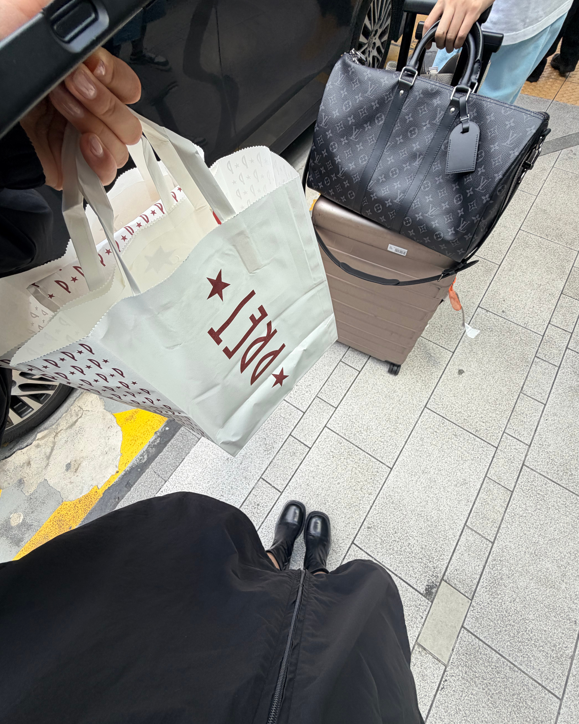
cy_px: 362
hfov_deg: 84.0
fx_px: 321
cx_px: 293
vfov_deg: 96.8
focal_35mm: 15
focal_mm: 2.22
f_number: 2.2
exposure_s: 1/502
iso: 50
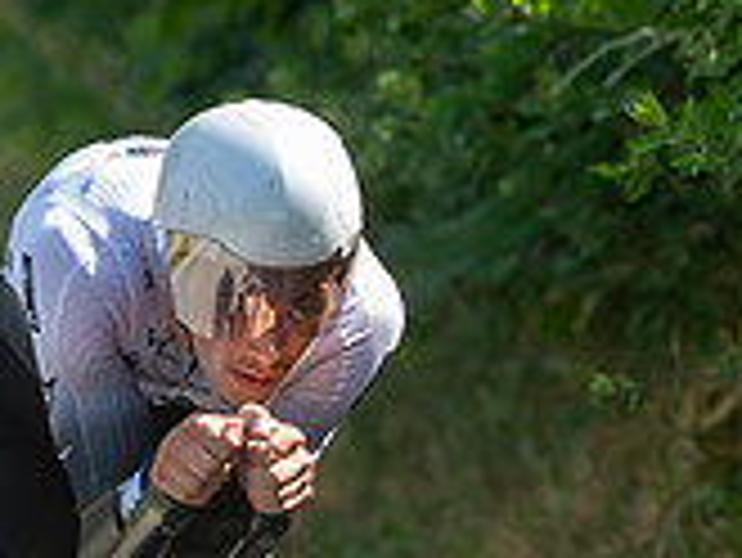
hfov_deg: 1.7
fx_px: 25055
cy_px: 775
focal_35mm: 1168
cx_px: 449
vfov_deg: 1.3
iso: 640
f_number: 4
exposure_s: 1/1000
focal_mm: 200
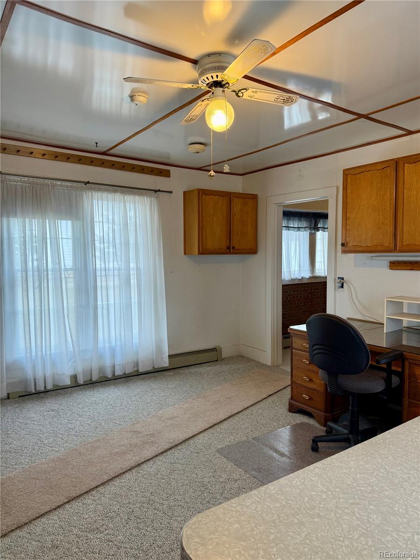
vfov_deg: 71.6
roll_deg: +0.7
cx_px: 210
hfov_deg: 56.8
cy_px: 280
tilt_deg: -3.2
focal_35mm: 24
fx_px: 388
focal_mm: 6.76
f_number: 1.78
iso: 125
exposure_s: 1/120
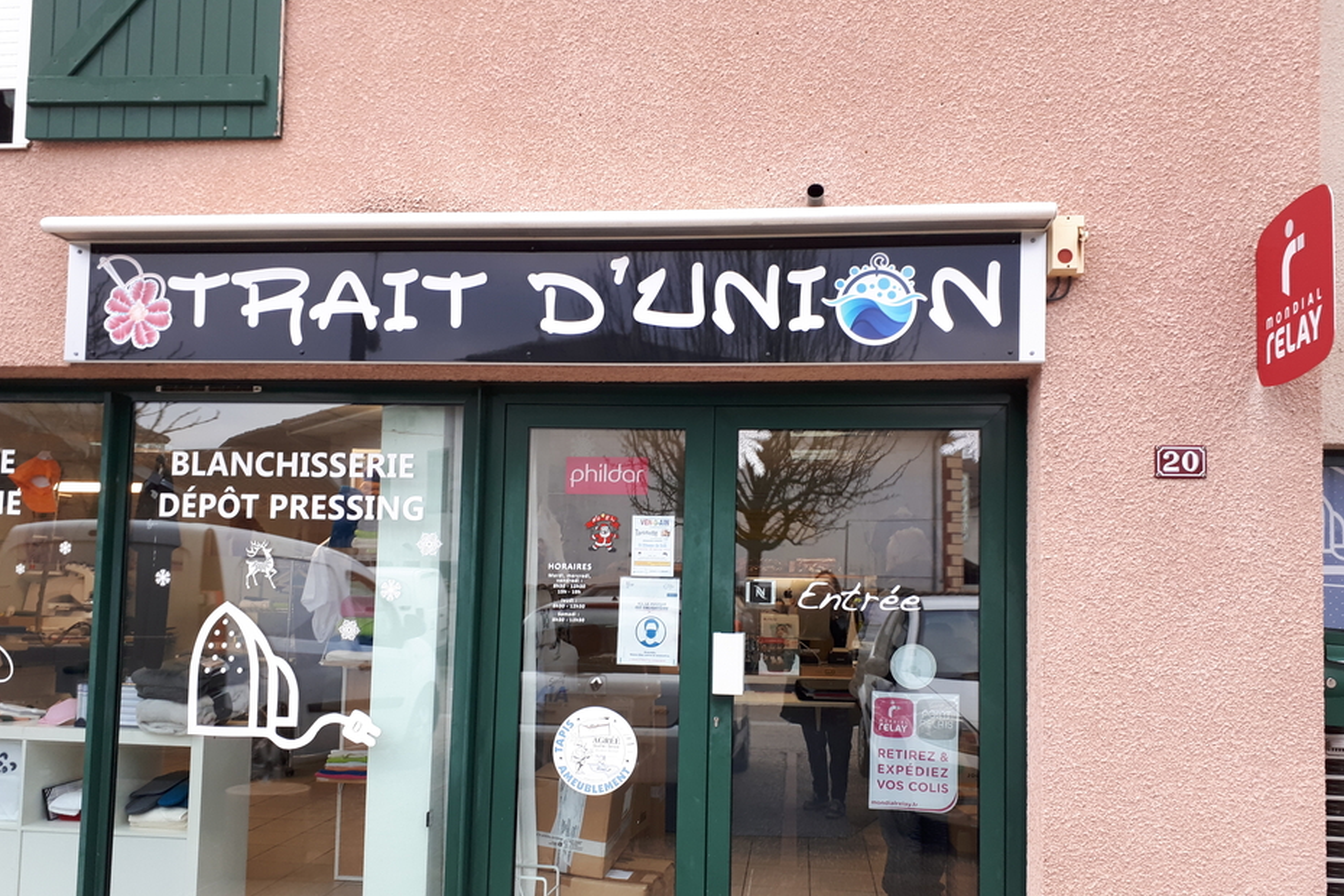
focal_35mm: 29
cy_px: 503
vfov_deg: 44.9
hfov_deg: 63.7
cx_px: 656
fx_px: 1083
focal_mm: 3.6
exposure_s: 1/100
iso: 64
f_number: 1.9
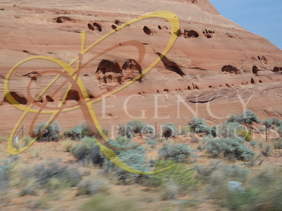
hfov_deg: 32.7
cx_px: 128
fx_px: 481
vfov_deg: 24.8
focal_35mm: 59
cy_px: 93
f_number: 4.5
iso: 100
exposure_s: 1/125
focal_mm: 30
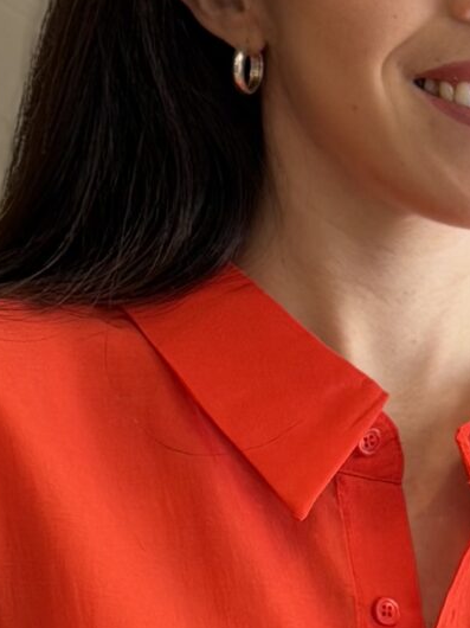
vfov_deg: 8.4
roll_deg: -4.5
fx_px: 4203
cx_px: 307
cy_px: 825
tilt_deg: -13.9
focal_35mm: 232
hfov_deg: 6.4
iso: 100
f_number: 1.78
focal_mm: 6.76
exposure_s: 1/120
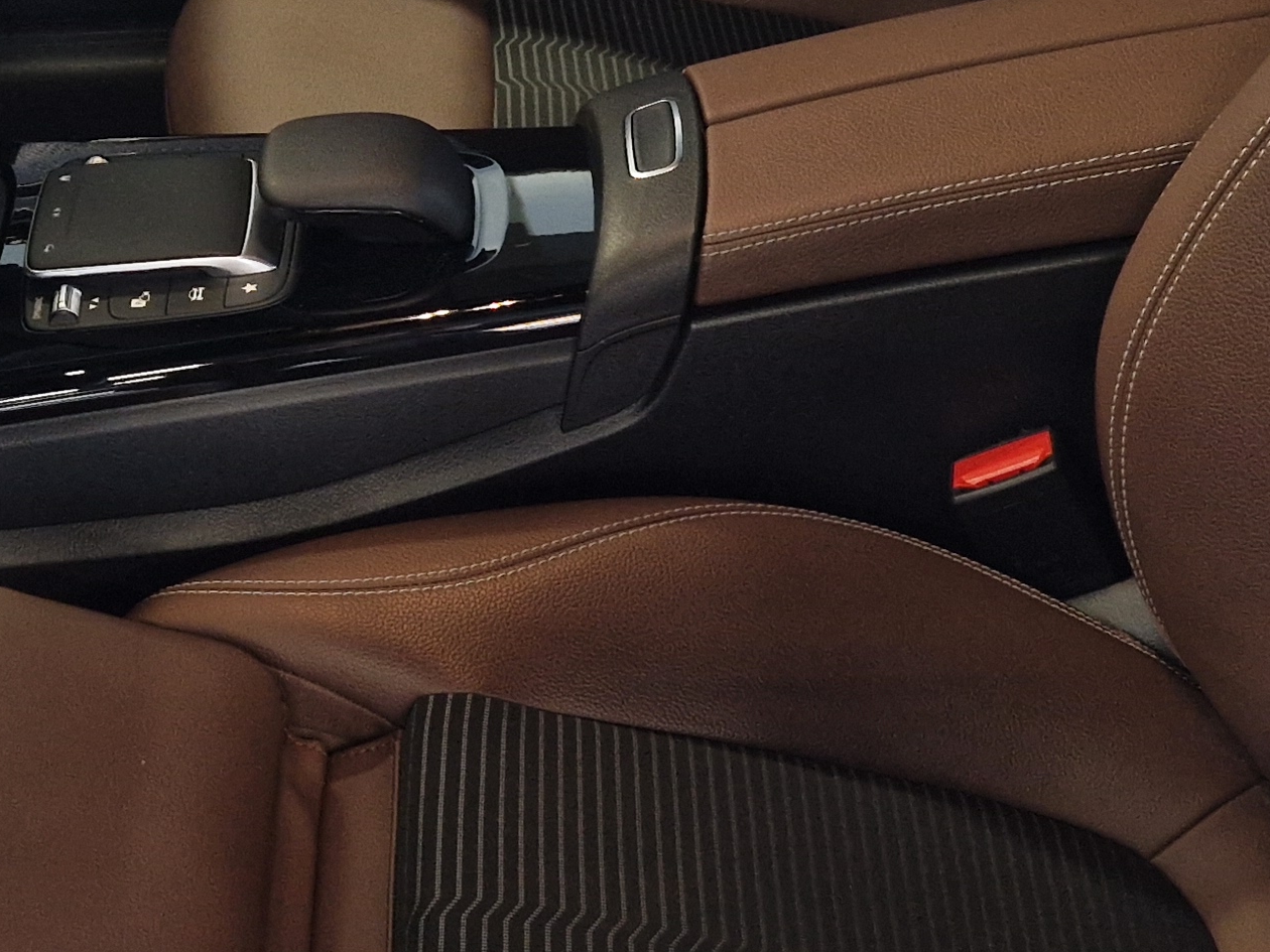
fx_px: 2678
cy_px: 602
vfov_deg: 20.1
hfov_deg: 26.6
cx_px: 488
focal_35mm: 73
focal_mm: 5.4
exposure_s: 1/100
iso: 320
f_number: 1.8
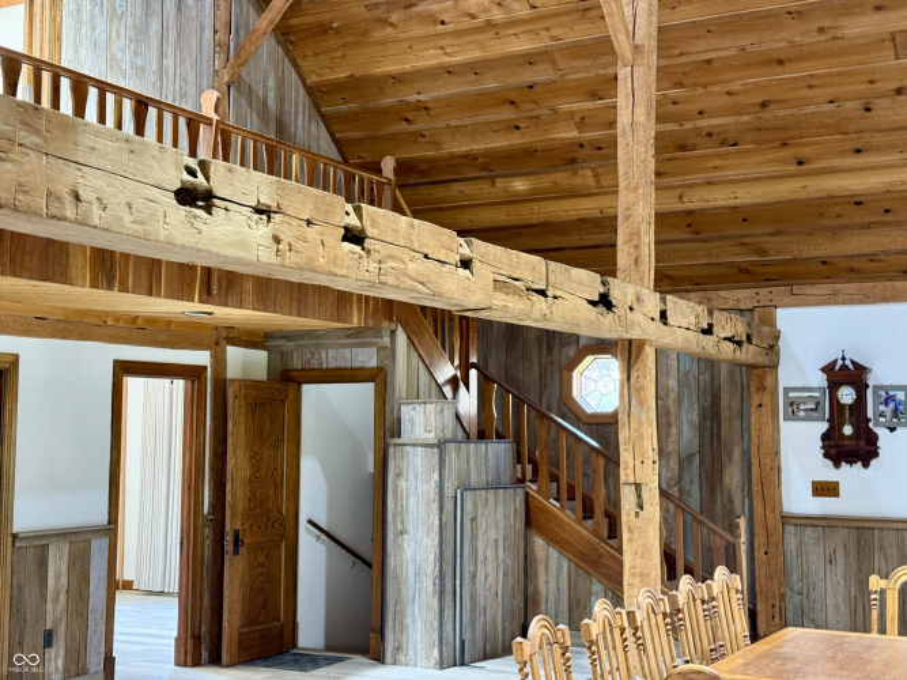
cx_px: 454
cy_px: 340
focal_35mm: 48
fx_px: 1257
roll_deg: -0.1
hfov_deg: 39.7
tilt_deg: +4.0
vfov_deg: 30.3
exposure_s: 1/40
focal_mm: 6.76
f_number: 1.78
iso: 250
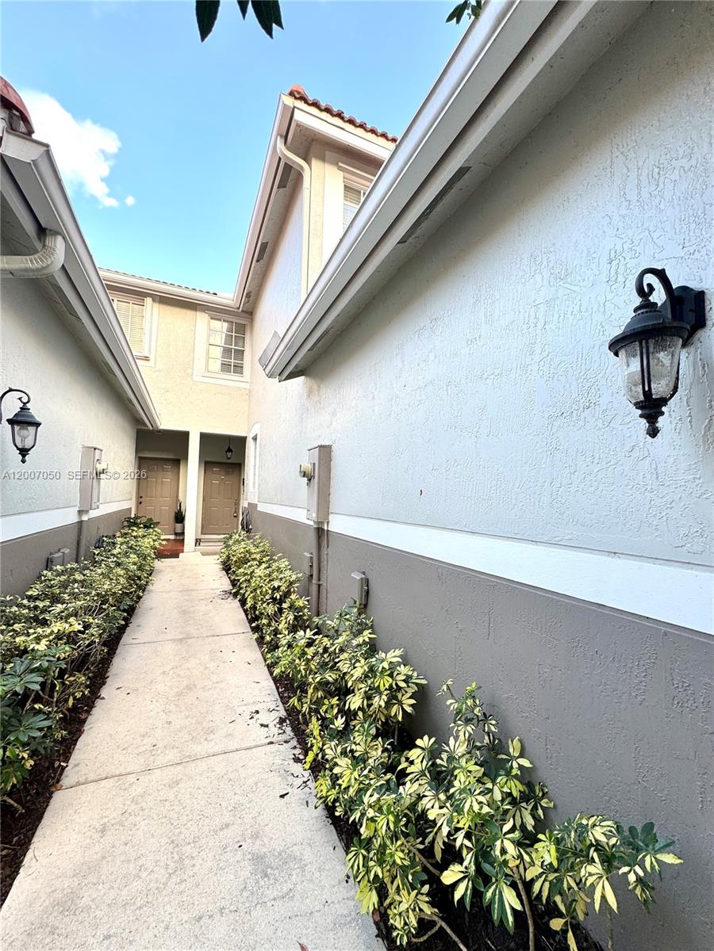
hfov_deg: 85.7
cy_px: 476
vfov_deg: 102.1
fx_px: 385
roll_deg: -0.7
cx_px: 357
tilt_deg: +0.8
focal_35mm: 14
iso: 40
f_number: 2.2
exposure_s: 1/101
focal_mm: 2.22
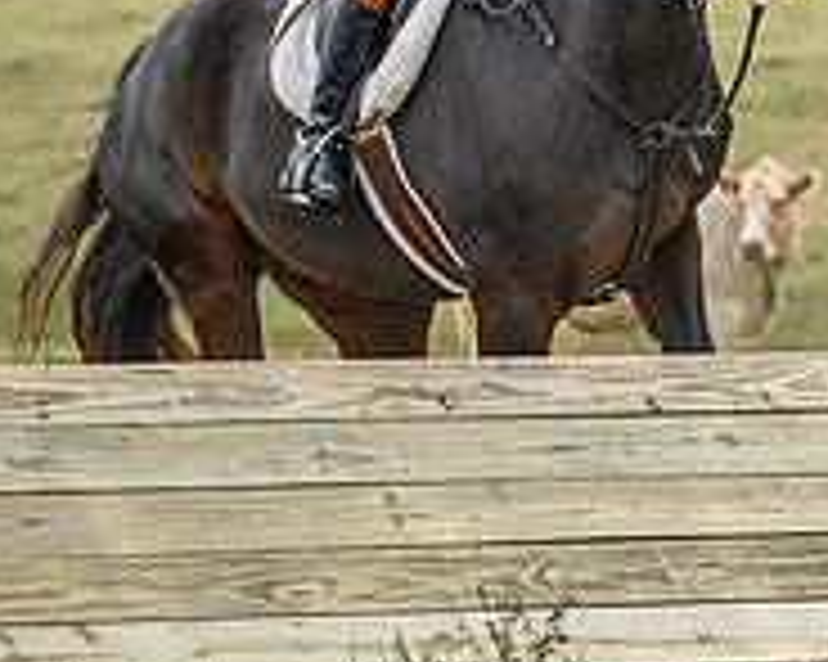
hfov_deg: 4.4
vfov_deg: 3.5
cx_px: 1581
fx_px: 10703
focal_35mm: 437
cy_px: 213
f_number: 3.5
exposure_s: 1/640
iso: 500
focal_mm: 120
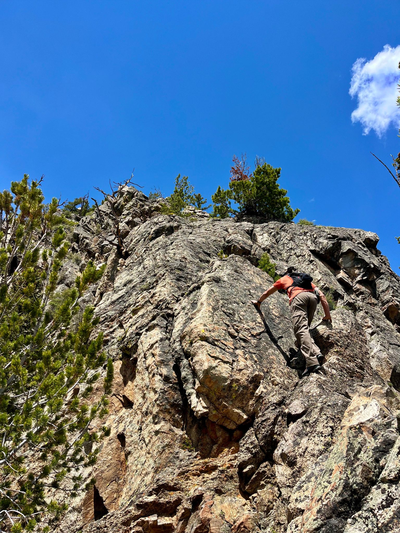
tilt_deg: +26.9
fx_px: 401
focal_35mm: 26
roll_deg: -2.1
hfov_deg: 53.1
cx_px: 200
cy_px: 266
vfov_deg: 67.3
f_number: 1.6
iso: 50
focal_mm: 5.1
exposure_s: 1/2755
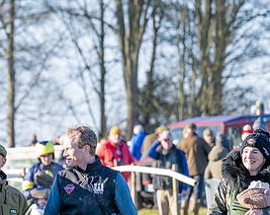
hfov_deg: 4.3
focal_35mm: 446
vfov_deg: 3.5
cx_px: -80
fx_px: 3561
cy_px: 159
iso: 400
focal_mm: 150
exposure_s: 1/1250
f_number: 4.5
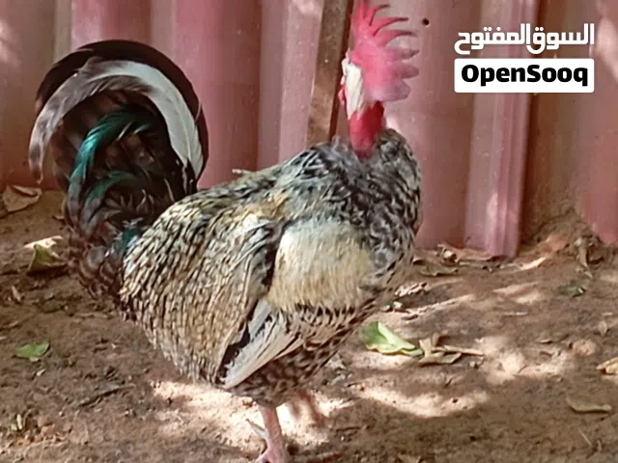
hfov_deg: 13.4
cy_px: 232
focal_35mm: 147
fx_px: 2624
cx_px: 309
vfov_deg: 10.1
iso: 130
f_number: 1.8
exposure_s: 1/100
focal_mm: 4.22
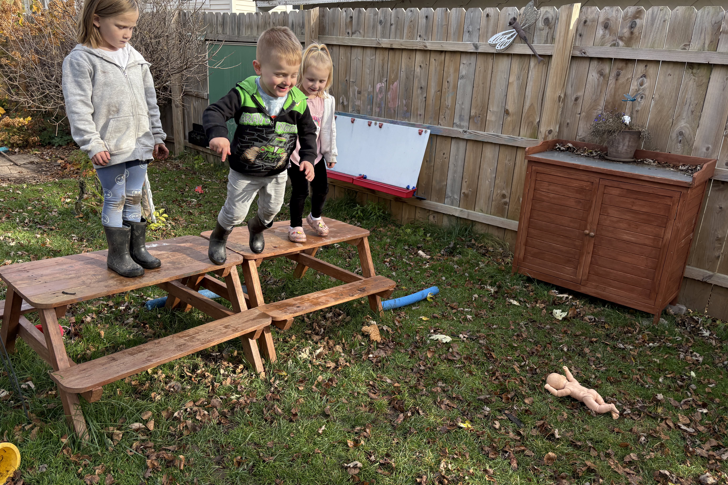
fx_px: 566
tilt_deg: -18.0
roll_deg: -2.0
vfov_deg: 46.4
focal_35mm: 28
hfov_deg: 65.5
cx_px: 353
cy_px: 240
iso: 50
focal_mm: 6
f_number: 1.6
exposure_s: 1/566
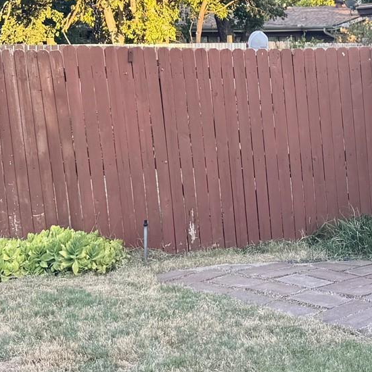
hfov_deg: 20.7
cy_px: 94
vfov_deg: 21.7
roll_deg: +0.5
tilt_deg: -3.5
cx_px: 431
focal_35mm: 79
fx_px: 961
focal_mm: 6.76
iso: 64
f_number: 1.78
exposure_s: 1/216
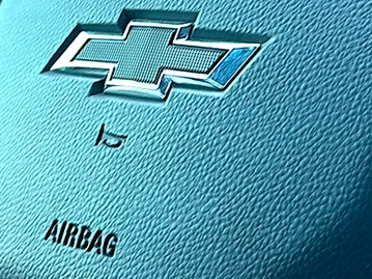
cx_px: 109
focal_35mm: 78
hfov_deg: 24.8
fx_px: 838
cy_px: 69
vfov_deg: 18.8
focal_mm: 6.86
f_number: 1.78
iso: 50
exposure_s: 1/51
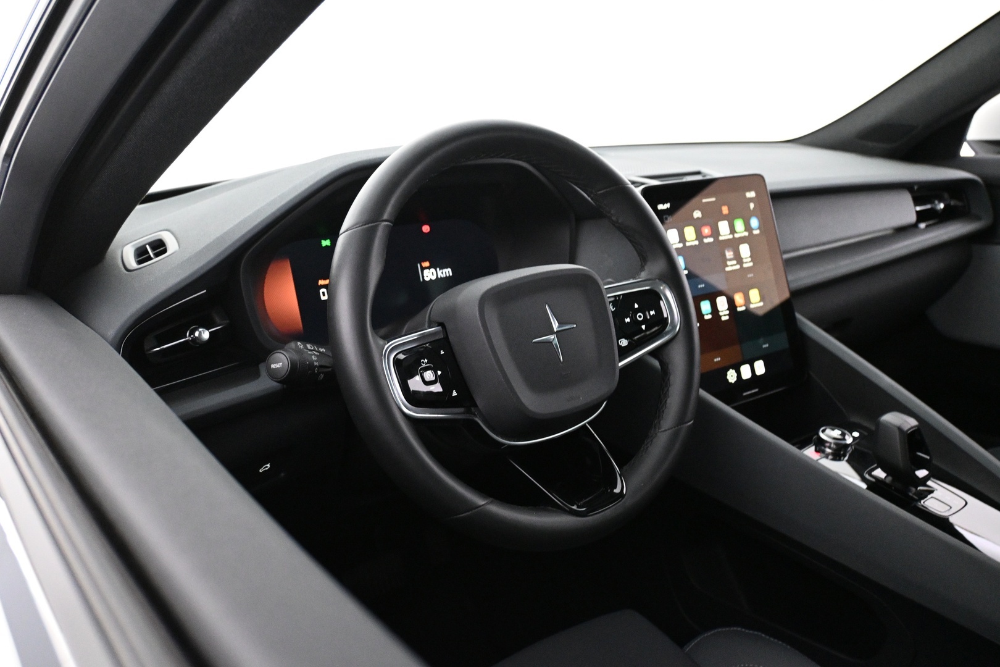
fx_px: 833
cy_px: 334
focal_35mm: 30
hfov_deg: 61.9
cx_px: 500
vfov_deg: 43.6
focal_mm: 20
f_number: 3.8
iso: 4000
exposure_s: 1/40
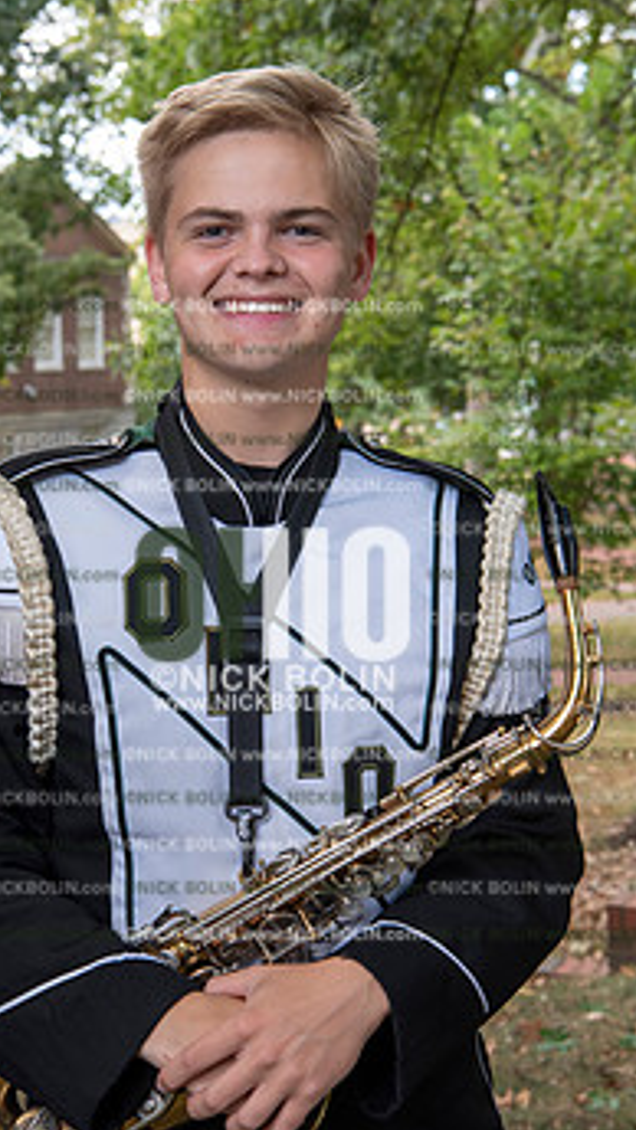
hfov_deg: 17.0
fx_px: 2129
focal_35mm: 71
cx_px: 272
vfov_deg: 29.7
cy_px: 619
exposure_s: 1/100
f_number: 8
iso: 500
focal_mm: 52
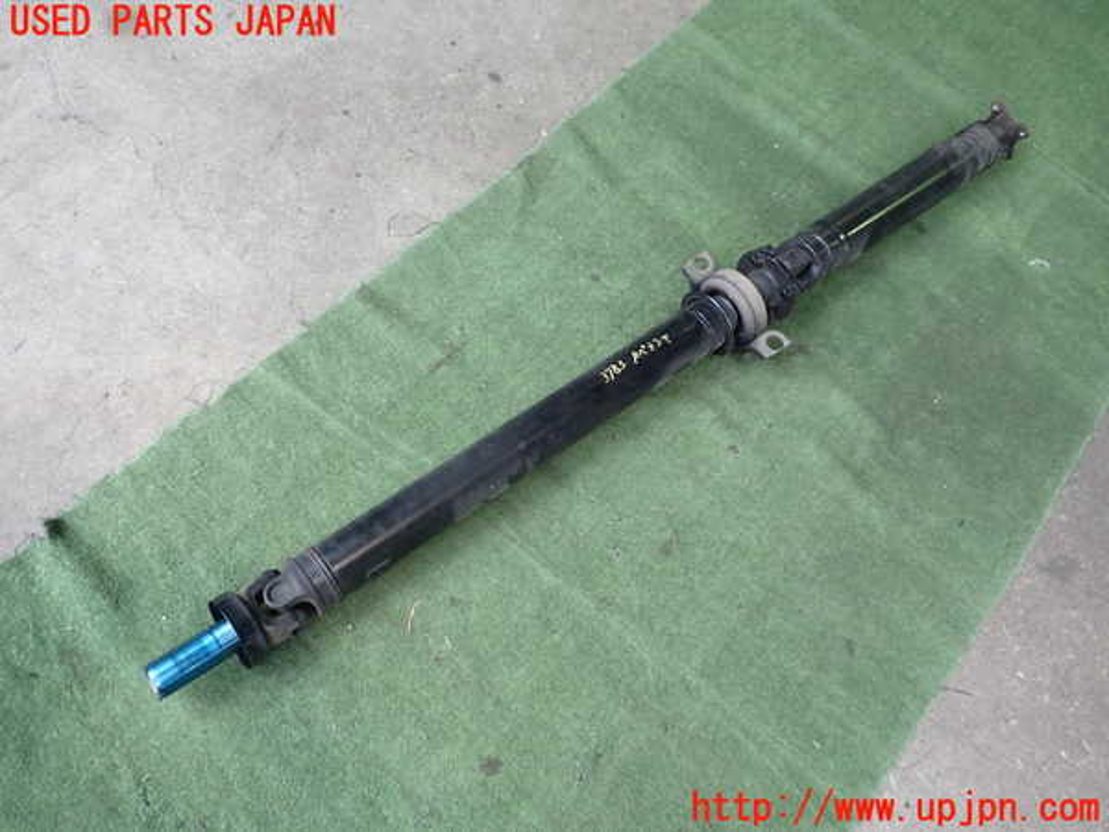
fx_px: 961
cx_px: 554
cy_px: 416
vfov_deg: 46.8
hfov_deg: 60.0
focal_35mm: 30
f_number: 2.3
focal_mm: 5.4
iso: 200
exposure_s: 1/80
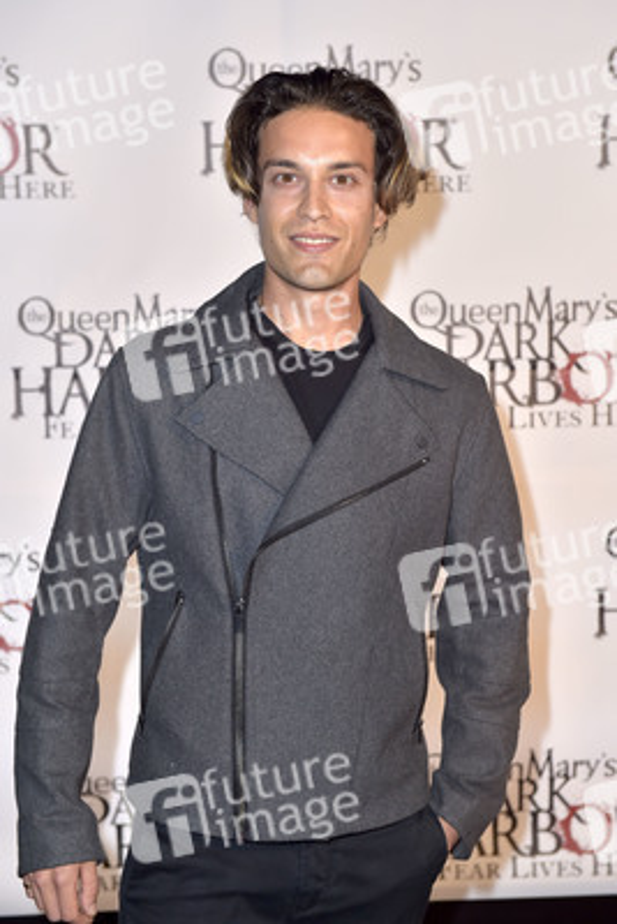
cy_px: 462
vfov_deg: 28.8
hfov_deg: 19.5
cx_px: 308
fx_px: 1798
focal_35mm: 70
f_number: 5.6
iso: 400
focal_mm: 70
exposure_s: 1/250
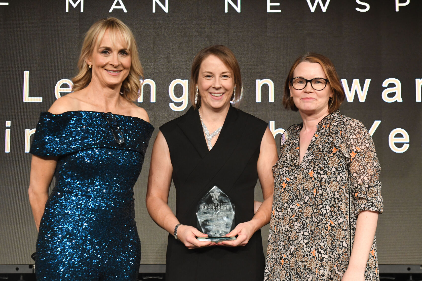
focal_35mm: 82
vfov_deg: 16.6
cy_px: 140
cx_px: 211
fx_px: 967
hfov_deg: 24.6
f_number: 4.5
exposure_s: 1/100
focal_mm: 55
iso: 2500
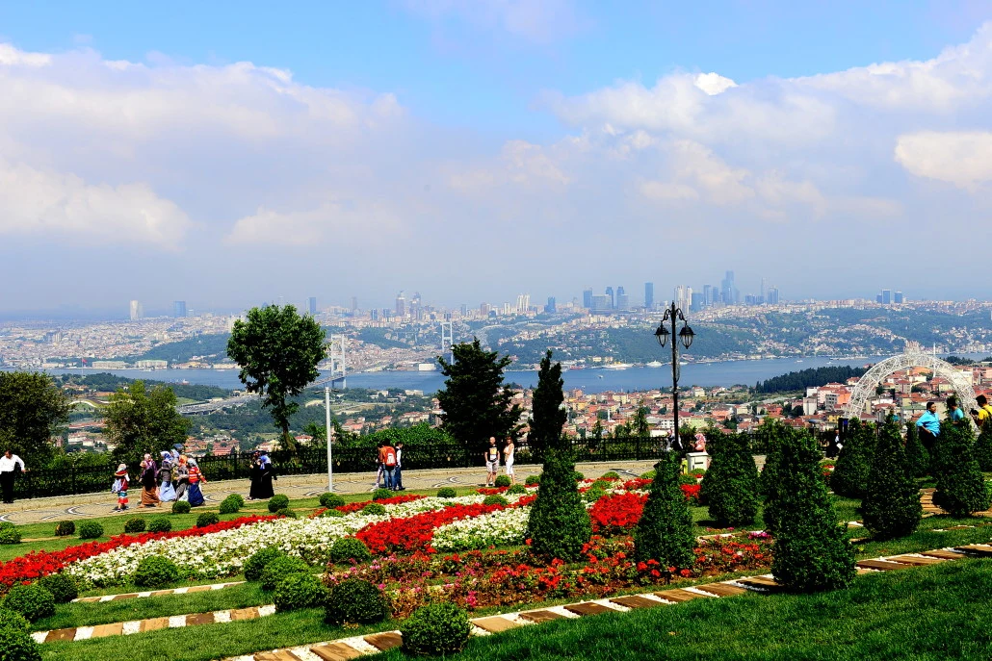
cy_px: 330
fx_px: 1213
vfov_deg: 30.5
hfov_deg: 44.5
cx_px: 496
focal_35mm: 44
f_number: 10
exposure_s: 1/400
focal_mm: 44
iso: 200
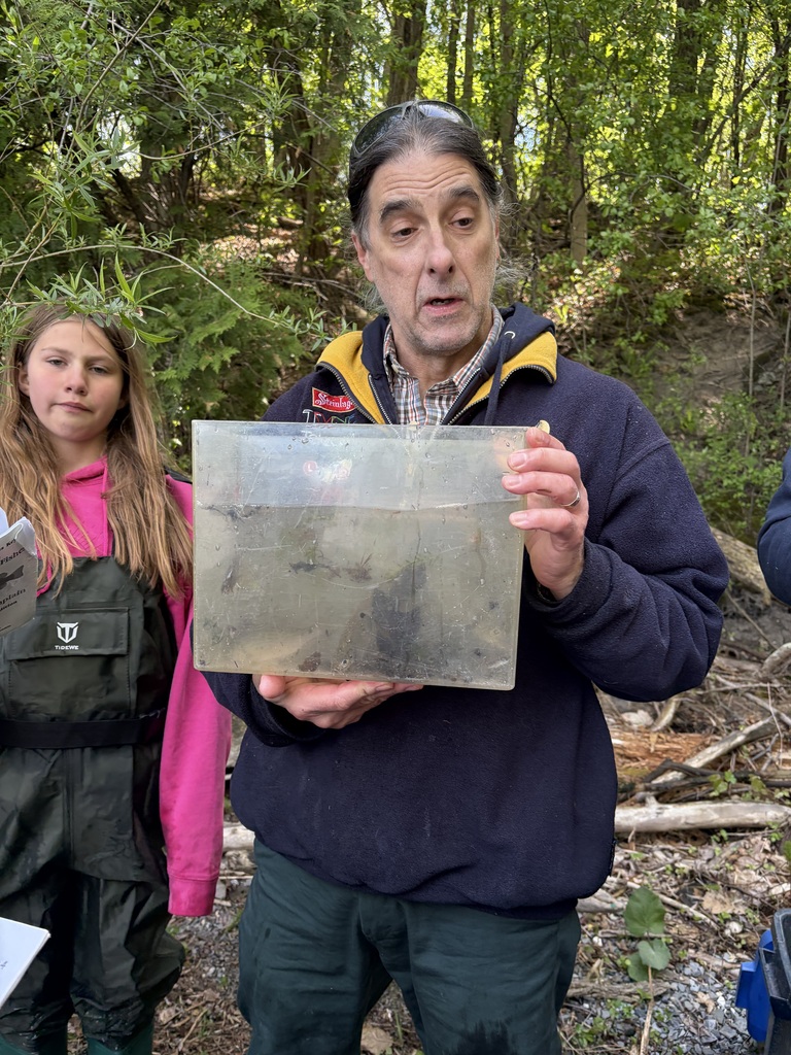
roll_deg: -0.7
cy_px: 528
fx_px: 792
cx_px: 396
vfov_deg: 67.3
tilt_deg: -2.1
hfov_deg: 53.1
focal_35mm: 26
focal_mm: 5.96
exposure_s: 1/147
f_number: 1.6
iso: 40
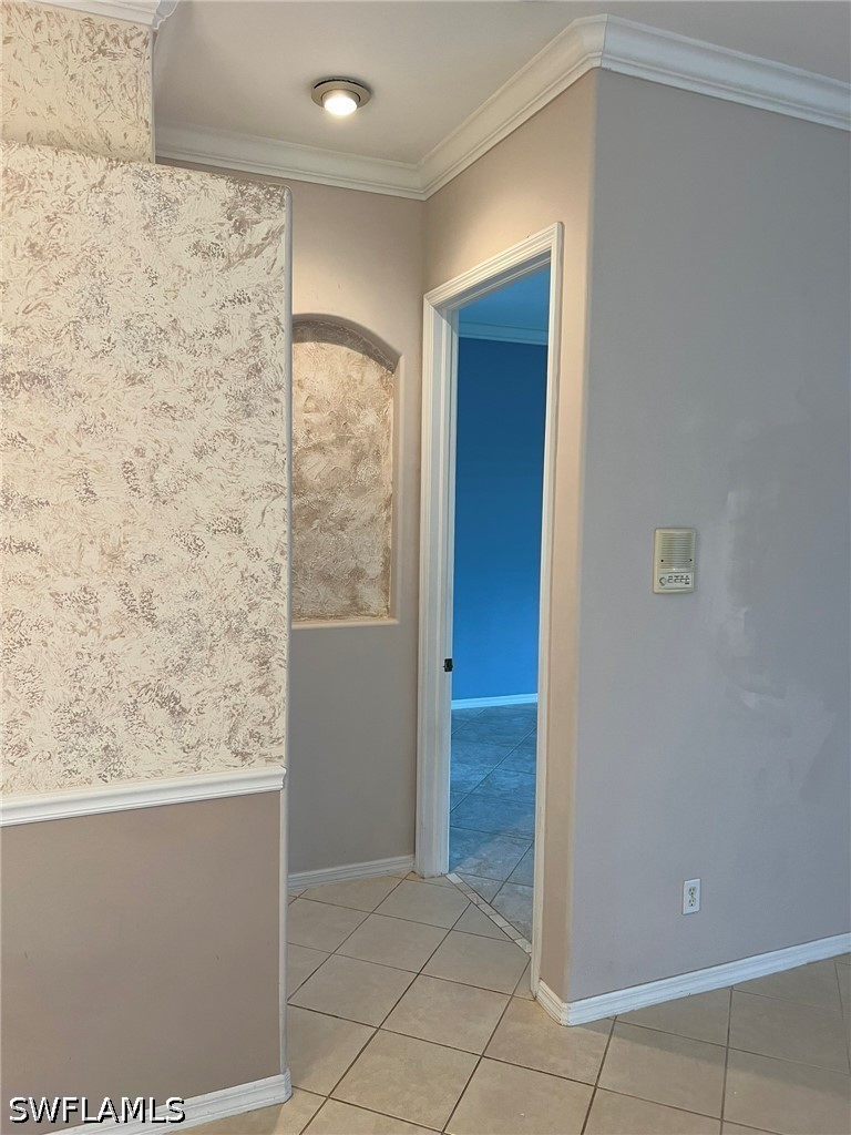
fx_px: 852
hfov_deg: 53.1
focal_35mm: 26
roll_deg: -0.2
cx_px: 426
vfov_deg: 67.3
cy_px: 568
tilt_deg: -4.3
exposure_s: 1/60
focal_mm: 5.7
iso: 100
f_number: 1.5
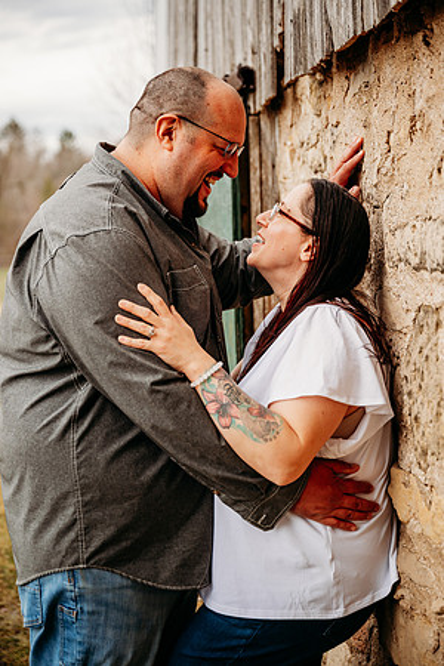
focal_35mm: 62
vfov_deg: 32.4
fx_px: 1147
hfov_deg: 21.9
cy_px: 333
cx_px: 222
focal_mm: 62
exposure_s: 1/250
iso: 320
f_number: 3.5
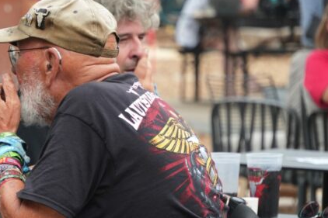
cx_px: 33
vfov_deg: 3.7
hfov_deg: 5.6
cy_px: 133
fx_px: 3360
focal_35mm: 369
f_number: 5.6
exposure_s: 1/250
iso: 1250
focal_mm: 135
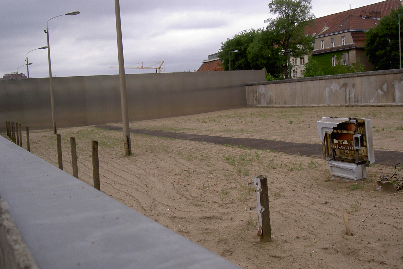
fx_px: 459
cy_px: 145
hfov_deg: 47.4
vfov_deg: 32.6
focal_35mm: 41
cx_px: 203
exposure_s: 1/345
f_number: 4.7
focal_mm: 8
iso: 100
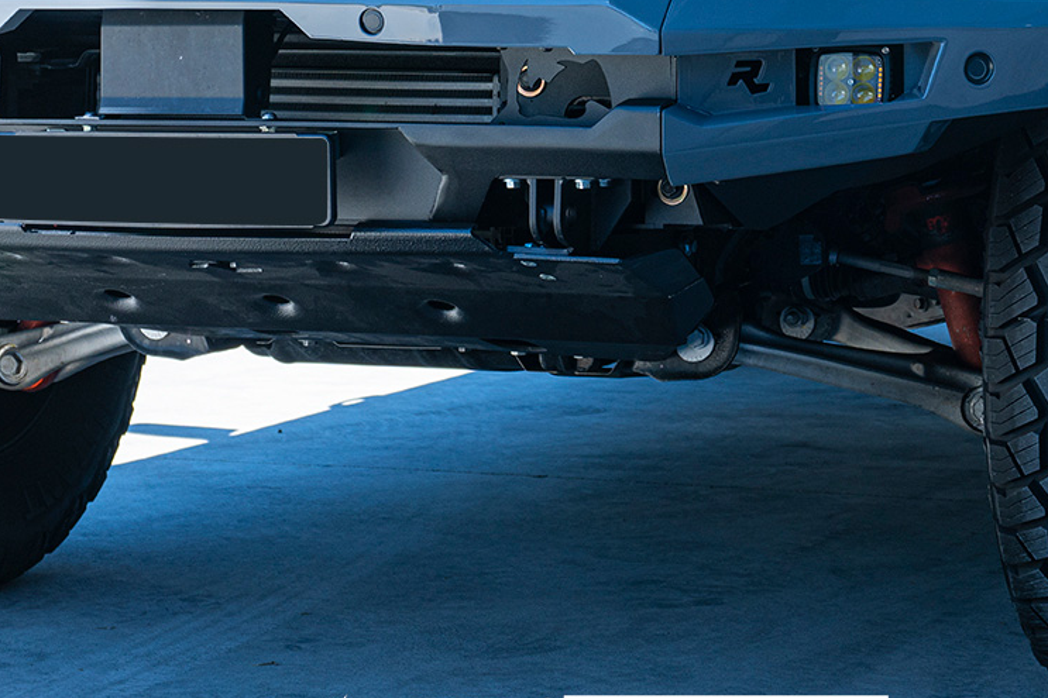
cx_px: 552
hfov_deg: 25.4
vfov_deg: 16.6
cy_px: -32
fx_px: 2328
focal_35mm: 80
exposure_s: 1/100
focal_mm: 33
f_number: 5
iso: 100
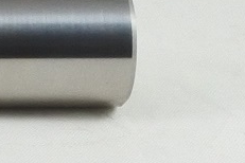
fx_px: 2014
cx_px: -476
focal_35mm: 296
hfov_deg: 6.4
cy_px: -106
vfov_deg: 4.6
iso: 450
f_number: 4
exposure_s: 1/125
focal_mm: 14.3
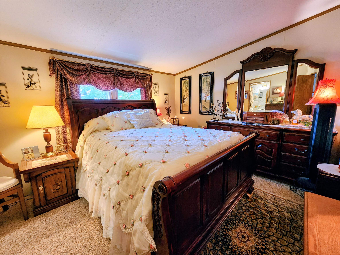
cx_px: 170
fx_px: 128
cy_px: 128
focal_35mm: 13
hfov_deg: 106.2
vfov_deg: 89.9
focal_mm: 2.2
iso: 400
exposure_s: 1/60
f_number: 2.2
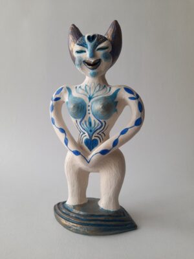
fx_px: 187
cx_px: 97
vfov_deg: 69.4
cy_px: 130
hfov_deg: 54.9
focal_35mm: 25
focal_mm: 4.6
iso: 64
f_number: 2
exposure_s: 1/60
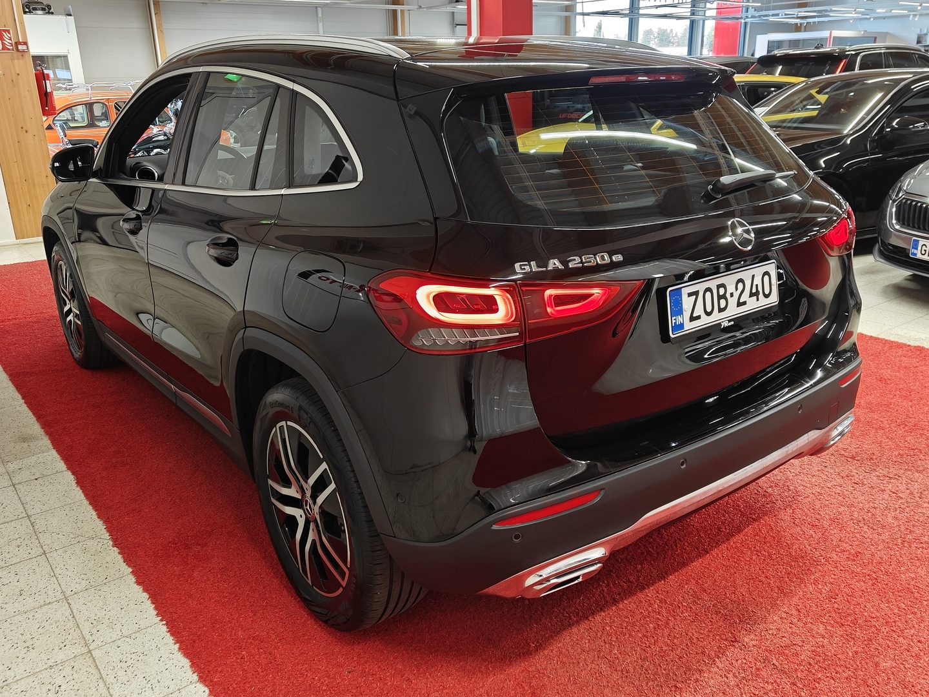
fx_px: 778
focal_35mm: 29
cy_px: 348
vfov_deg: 48.2
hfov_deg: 61.7
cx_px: 464
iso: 100
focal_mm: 5.59
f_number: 1.8
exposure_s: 1/60
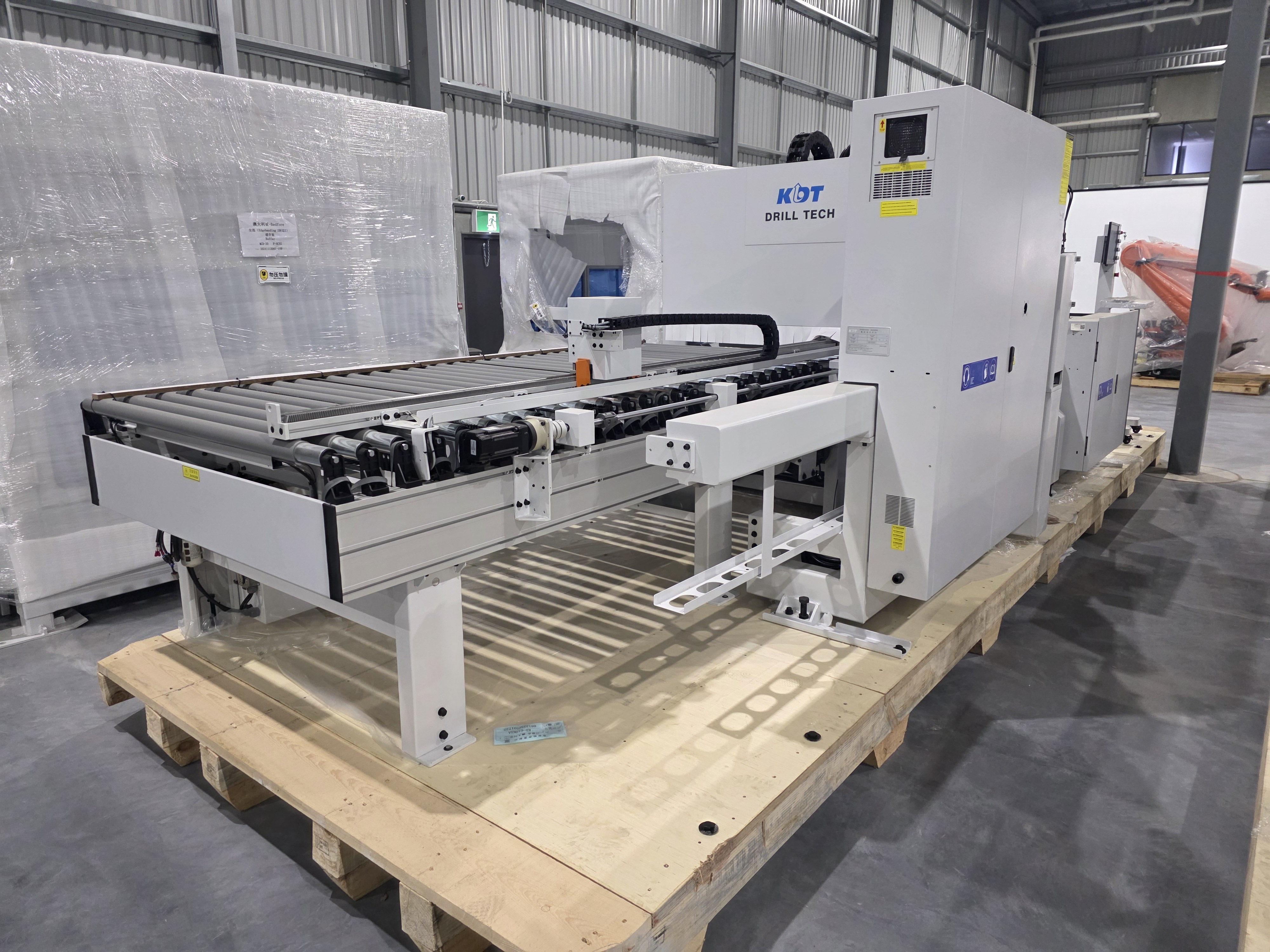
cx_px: 635
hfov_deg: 73.9
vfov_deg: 58.9
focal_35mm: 23
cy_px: 476
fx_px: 844
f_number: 1.7
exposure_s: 1/100
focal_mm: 6.3
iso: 500
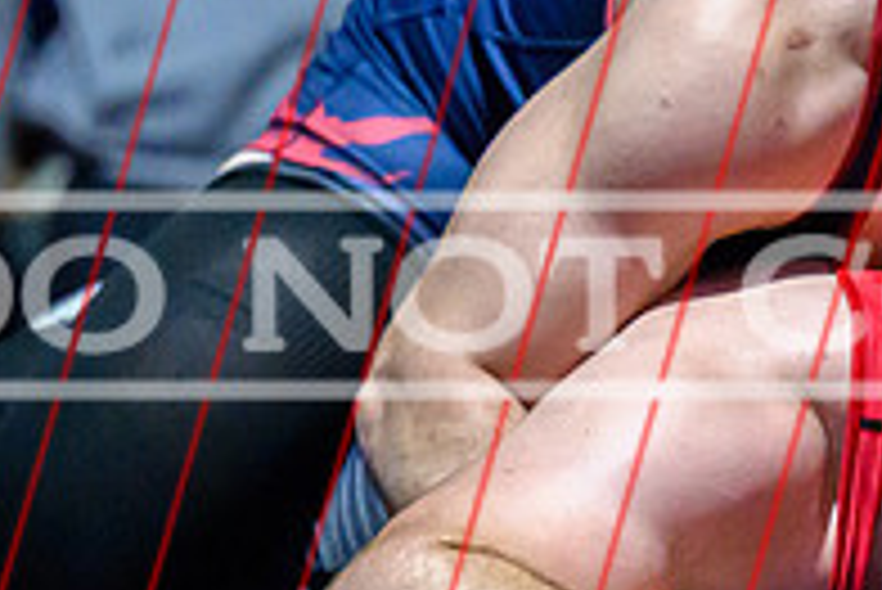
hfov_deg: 2.8
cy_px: 573
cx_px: 901
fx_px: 17800
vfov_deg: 1.9
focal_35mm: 726
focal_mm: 165
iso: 12800
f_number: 2.8
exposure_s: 1/500
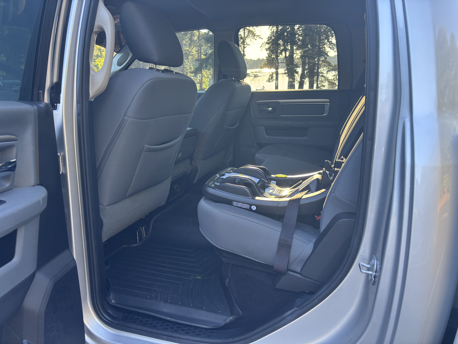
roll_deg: +1.3
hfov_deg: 67.3
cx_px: 229
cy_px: 172
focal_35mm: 26
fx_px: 344
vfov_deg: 53.1
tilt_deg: -17.2
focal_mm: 5.96
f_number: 1.6
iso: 80
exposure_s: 1/121
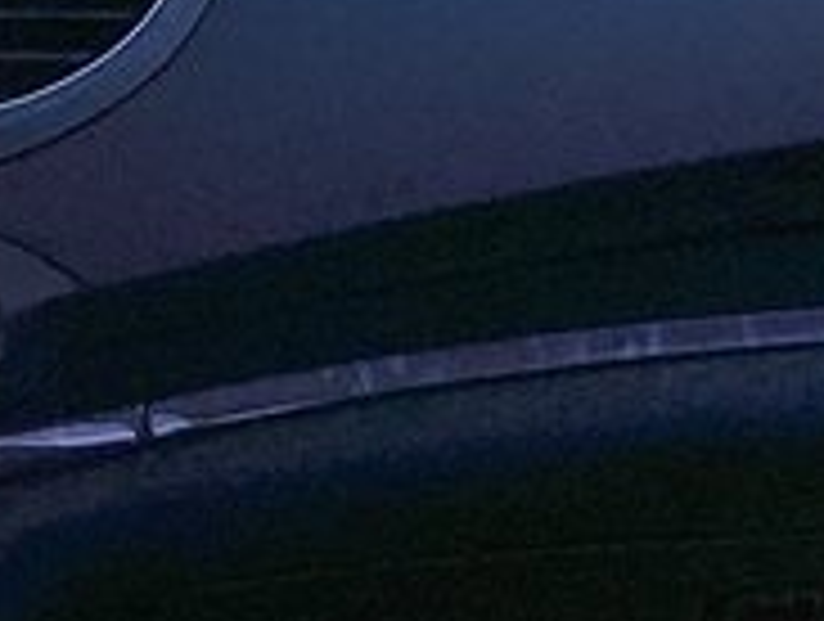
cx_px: -770
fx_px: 4126
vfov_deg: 8.6
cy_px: 220
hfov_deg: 10.6
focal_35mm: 173
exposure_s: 1/433
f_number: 2.4
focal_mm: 3.3
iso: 25
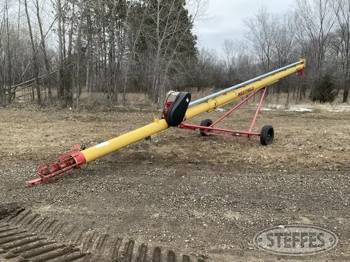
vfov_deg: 48.2
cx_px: 175
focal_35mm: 29
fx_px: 293
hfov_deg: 61.7
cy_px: 131
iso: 32
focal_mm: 3
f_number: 1.8
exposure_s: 1/122
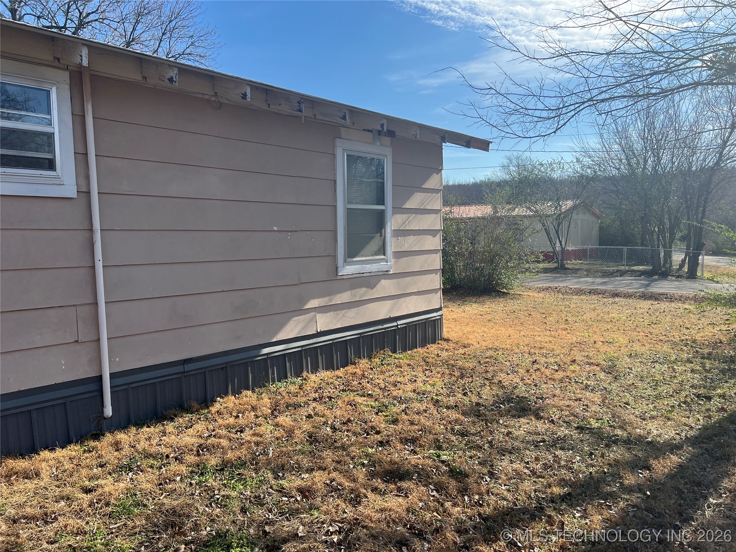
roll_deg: +0.6
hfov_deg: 67.3
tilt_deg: -5.5
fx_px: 553
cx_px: 368
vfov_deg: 53.1
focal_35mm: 26
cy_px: 276
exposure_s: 1/2915
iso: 50
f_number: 1.5
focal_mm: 5.7
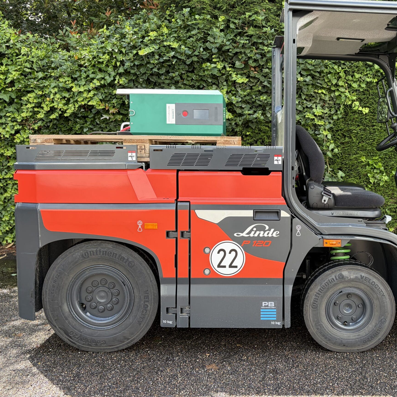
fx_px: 441
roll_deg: +1.9
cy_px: 188
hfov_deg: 48.1
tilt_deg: -6.3
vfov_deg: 48.4
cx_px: 244
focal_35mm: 34
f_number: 1.6
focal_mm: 5.96
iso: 50
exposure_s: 1/444
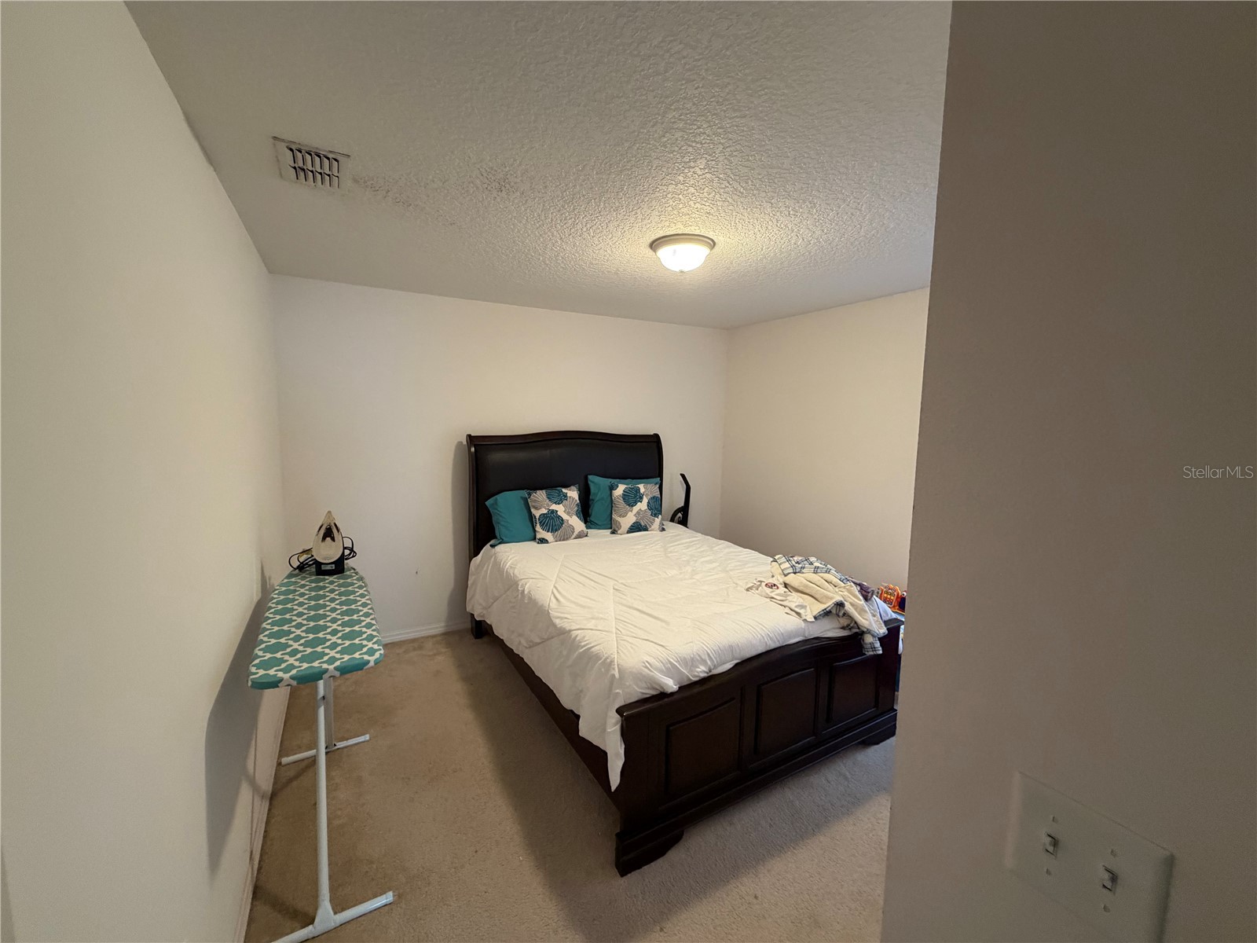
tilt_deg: -6.5
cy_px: 472
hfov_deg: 102.1
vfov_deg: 85.7
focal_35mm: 14
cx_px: 628
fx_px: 508
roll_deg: -0.5
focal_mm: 2.22
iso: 400
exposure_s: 1/60
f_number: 2.2
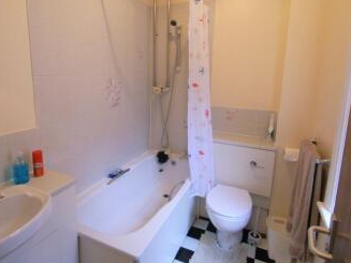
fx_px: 213
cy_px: 109
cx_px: 159
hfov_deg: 78.8
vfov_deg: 63.0
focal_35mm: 21
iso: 200
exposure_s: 1/30
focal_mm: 10
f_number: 3.5
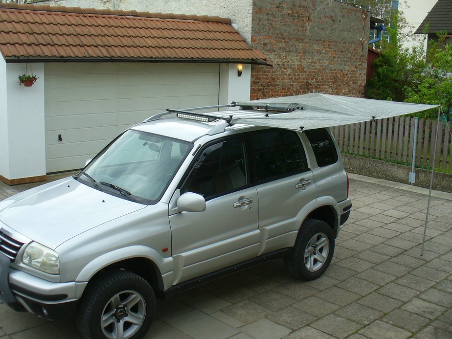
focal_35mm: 41
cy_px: 160
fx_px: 535
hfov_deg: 45.8
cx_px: 217
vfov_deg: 35.1
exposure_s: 1/125
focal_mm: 6.1
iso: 80
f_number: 2.8
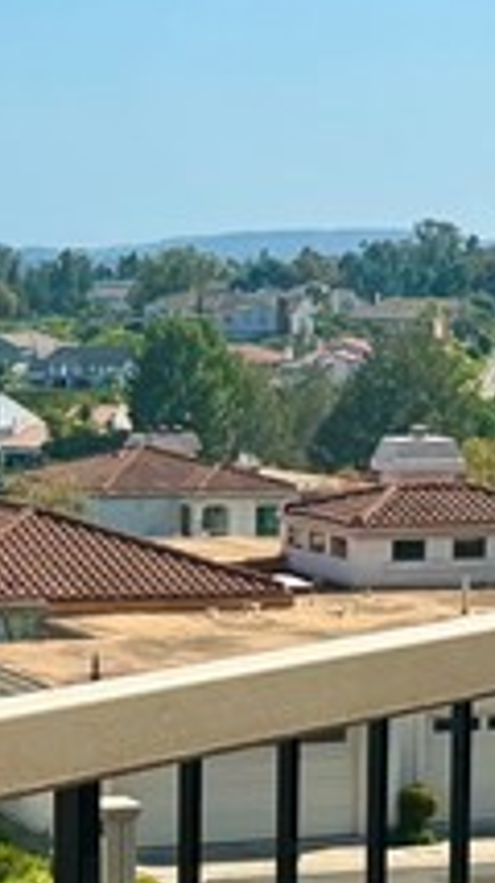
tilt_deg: -8.0
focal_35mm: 125
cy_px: 569
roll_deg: -0.9
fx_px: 2924
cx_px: -12
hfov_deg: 9.6
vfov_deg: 17.1
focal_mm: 6.76
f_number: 1.78
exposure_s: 1/6410
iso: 80
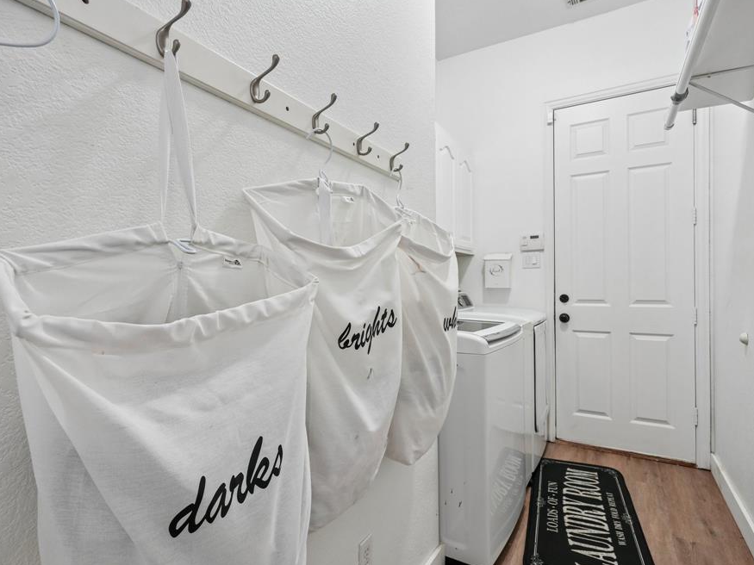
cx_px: 367
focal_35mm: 18
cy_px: 283
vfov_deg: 71.6
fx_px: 392
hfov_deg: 87.7
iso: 400
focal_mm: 16
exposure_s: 1/13
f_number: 8
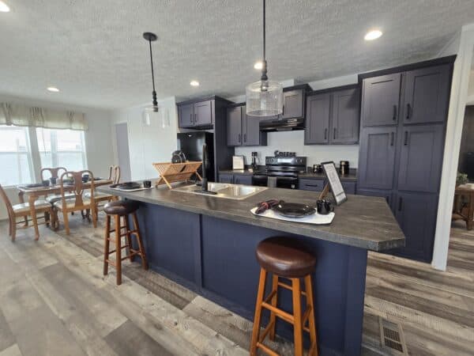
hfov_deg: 106.2
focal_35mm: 13
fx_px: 178
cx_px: 237
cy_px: 178
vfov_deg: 89.9
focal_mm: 2.2
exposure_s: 1/60
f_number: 2.2
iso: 100
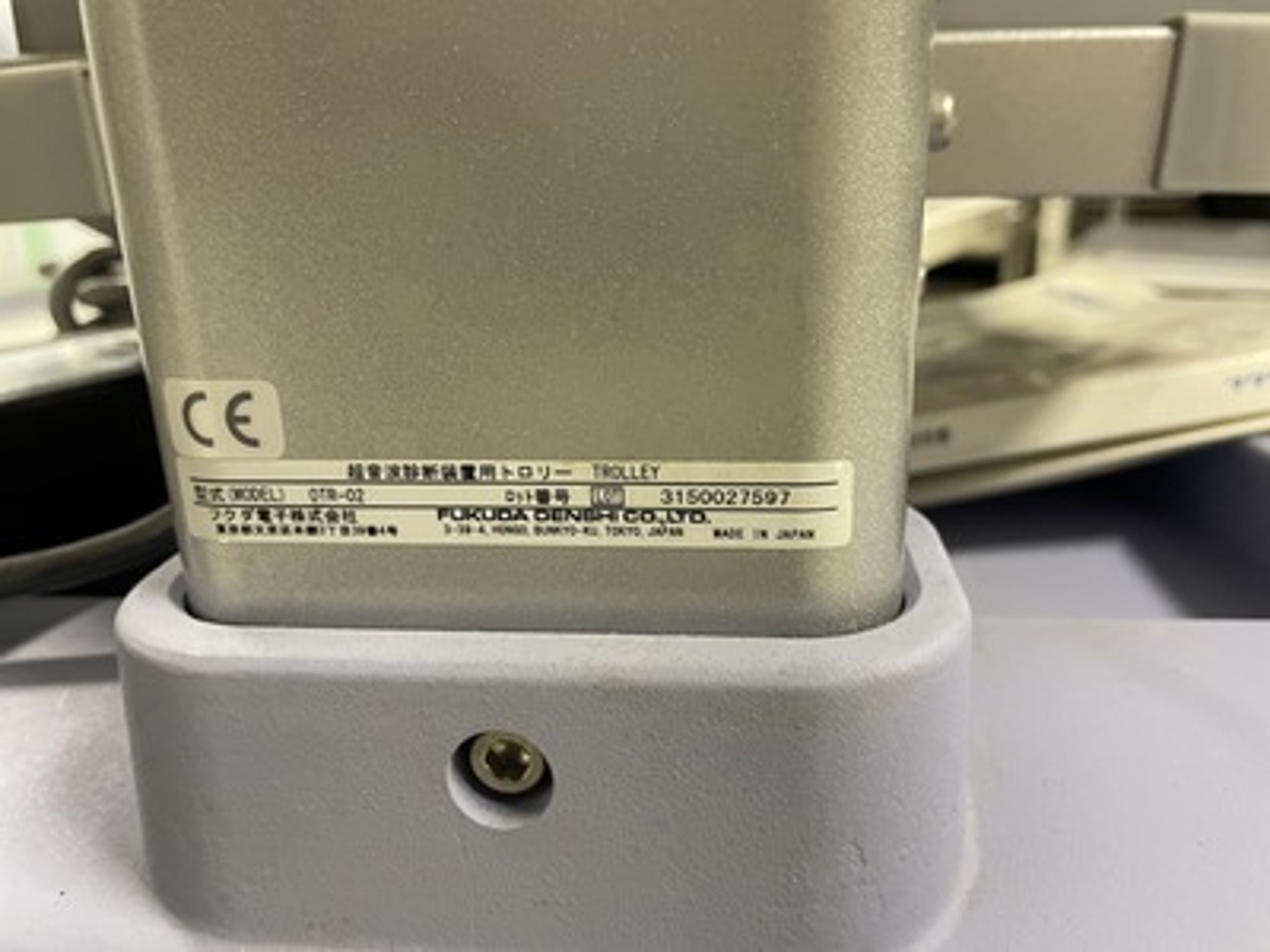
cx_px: 635
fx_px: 954
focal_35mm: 26
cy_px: 476
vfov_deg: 53.1
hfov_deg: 67.3
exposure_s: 1/50
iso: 400
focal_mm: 4.2
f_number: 1.6
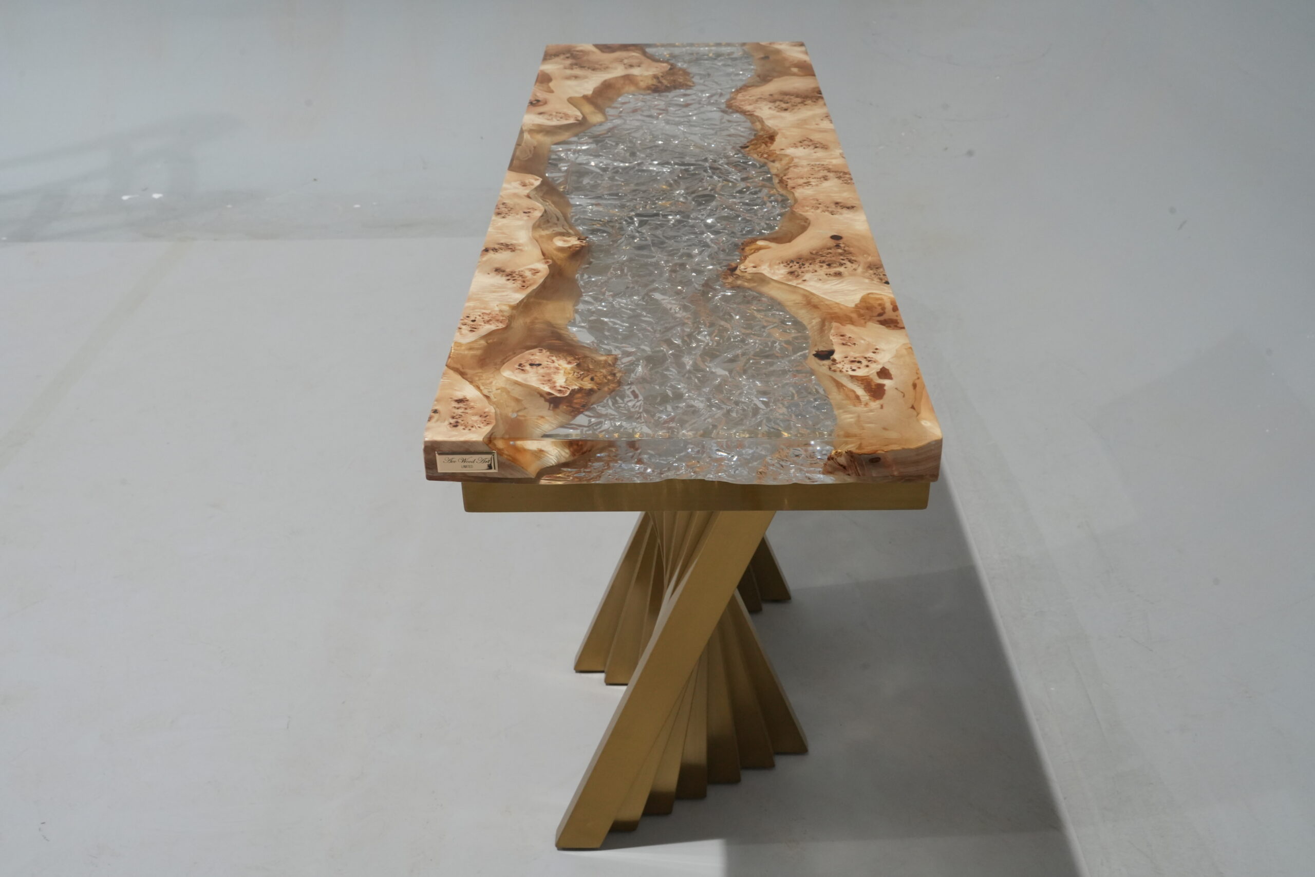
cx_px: 658
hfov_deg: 54.4
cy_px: 438
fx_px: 1278
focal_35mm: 35
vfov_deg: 37.9
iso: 2500
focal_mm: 35
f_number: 14
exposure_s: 1/6
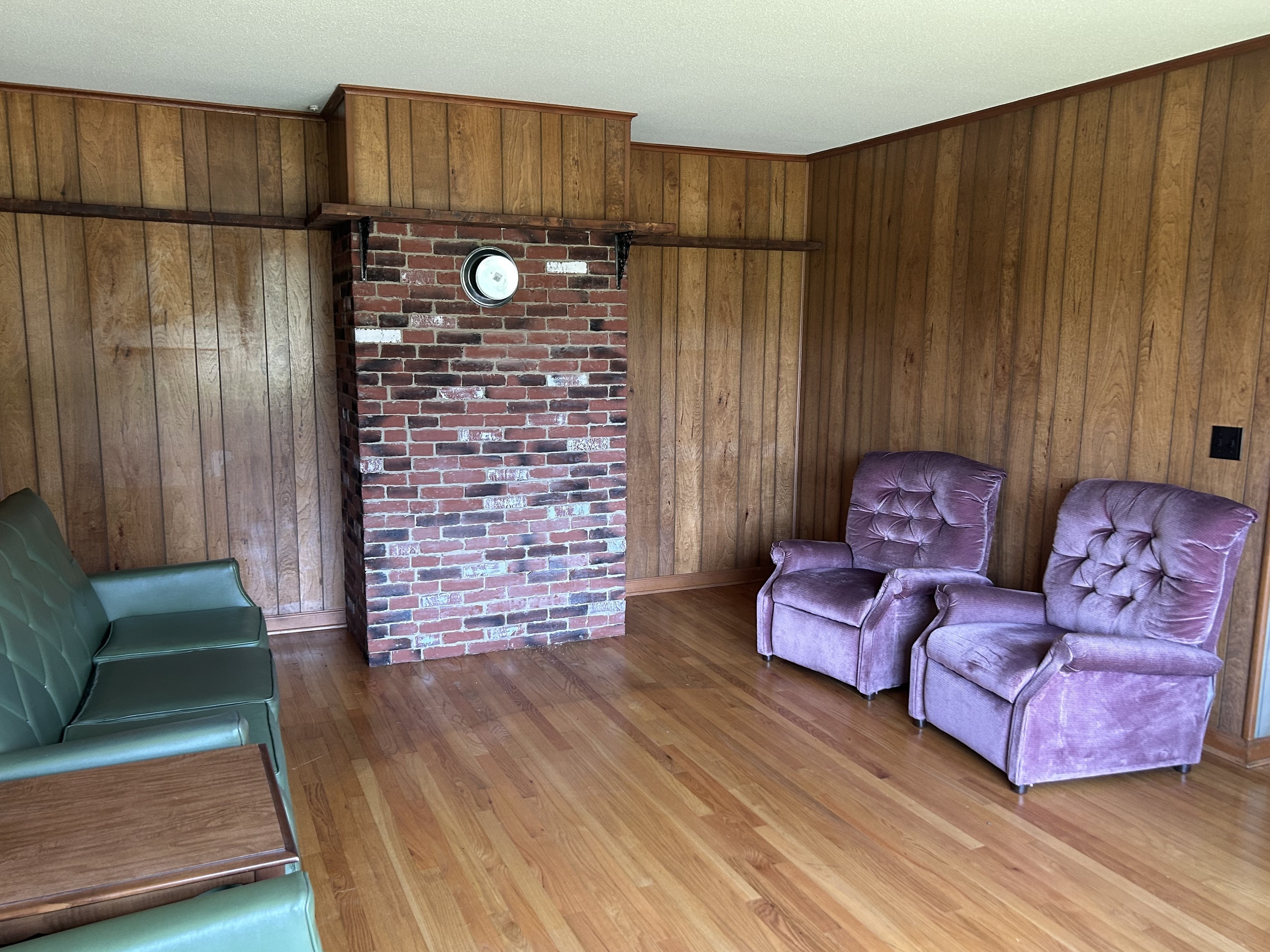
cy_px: 494
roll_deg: -0.1
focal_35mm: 28
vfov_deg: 49.7
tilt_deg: -8.2
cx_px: 642
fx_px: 1027
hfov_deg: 63.4
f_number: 1.5
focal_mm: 5.7
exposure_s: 1/65
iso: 125
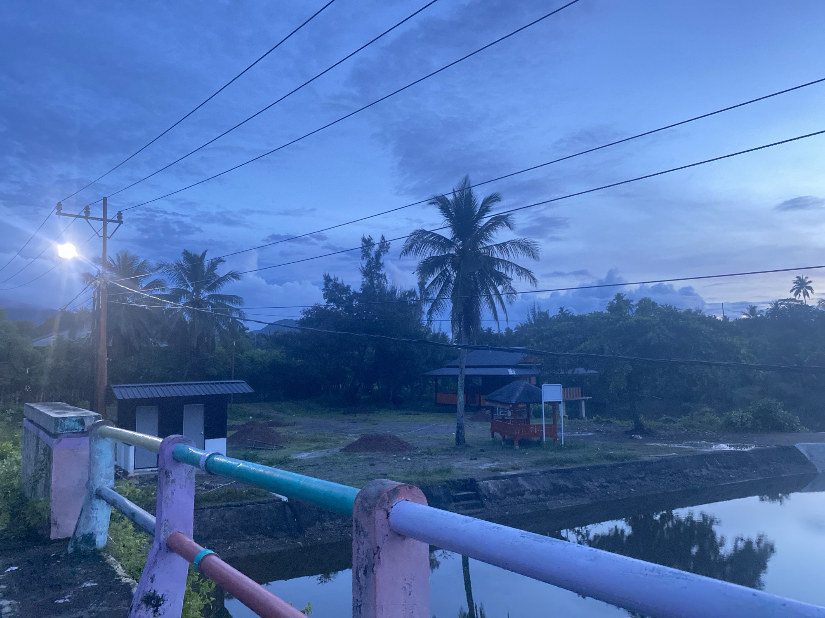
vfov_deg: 53.1
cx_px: 412
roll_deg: +0.8
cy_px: 309
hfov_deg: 67.3
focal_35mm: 26
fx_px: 620
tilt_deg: +4.1
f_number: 1.8
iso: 1000
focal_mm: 4.25
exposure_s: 1/30
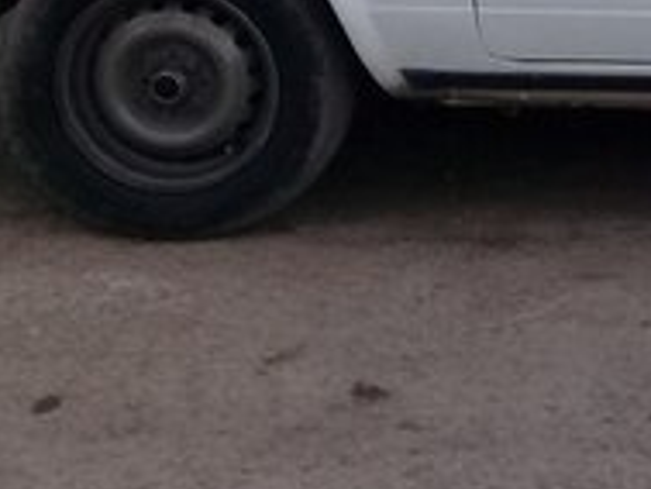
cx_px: 1075
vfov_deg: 13.1
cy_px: -205
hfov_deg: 16.1
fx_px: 2032
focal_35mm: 108
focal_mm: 3.3
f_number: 2.2
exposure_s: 1/33
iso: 50
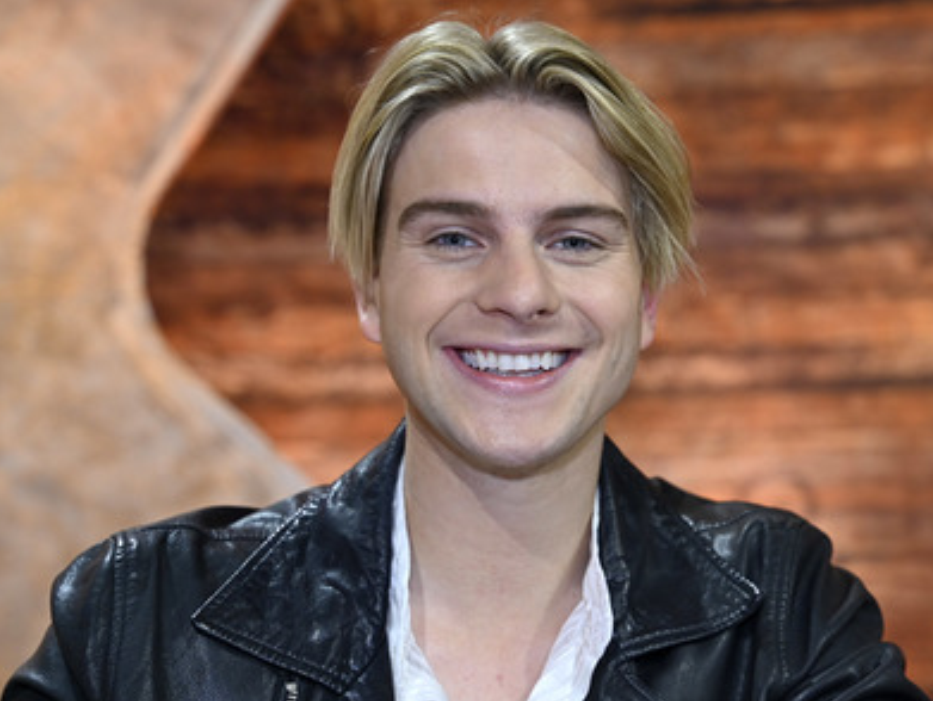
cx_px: 519
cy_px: 355
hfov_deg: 31.1
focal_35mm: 62
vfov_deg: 23.7
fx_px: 1673
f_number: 4
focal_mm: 56
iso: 1000
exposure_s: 1/200
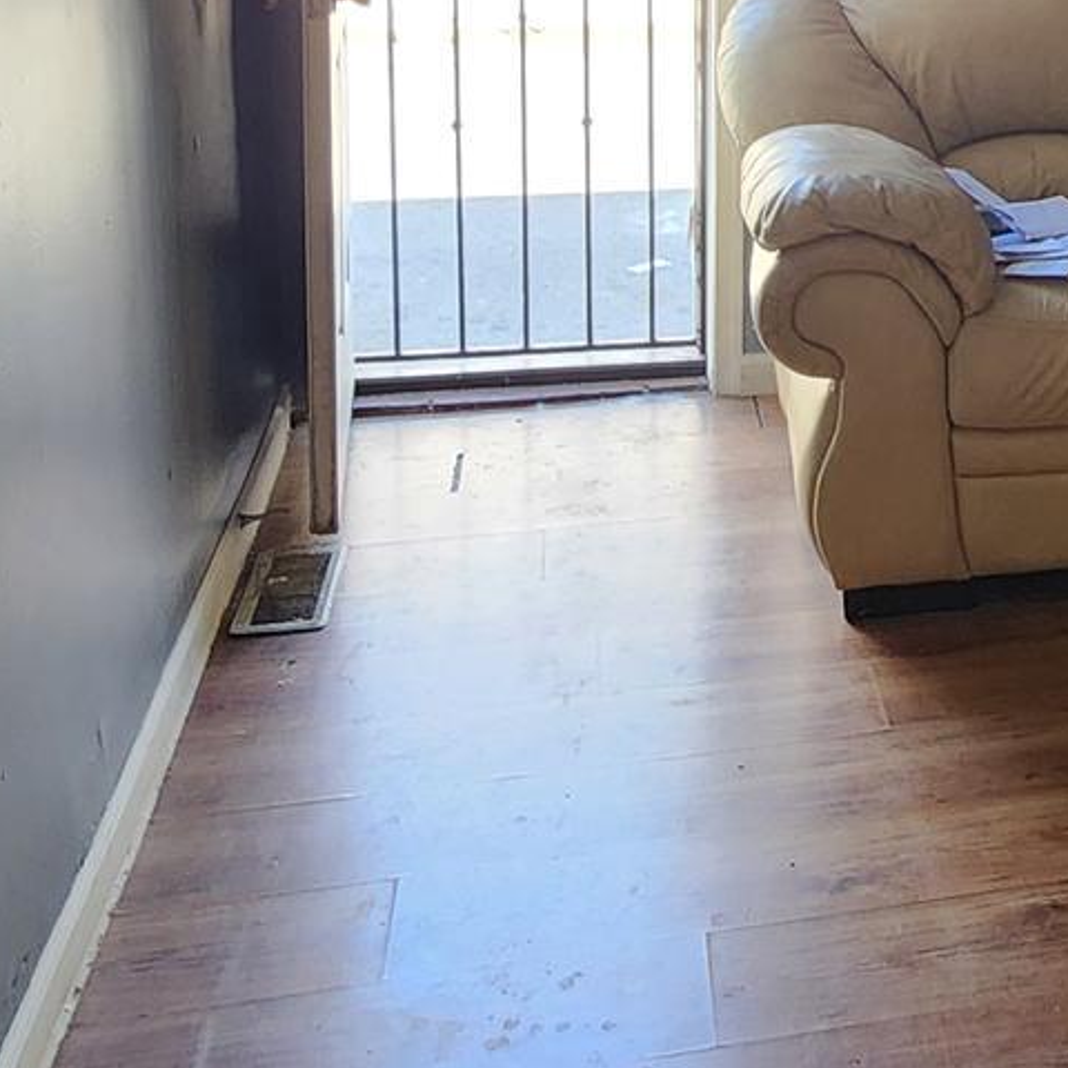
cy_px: -89
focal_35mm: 49
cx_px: 1044
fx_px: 1710
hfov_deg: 32.2
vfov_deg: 31.1
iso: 200
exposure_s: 1/60
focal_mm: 2.2
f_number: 2.2
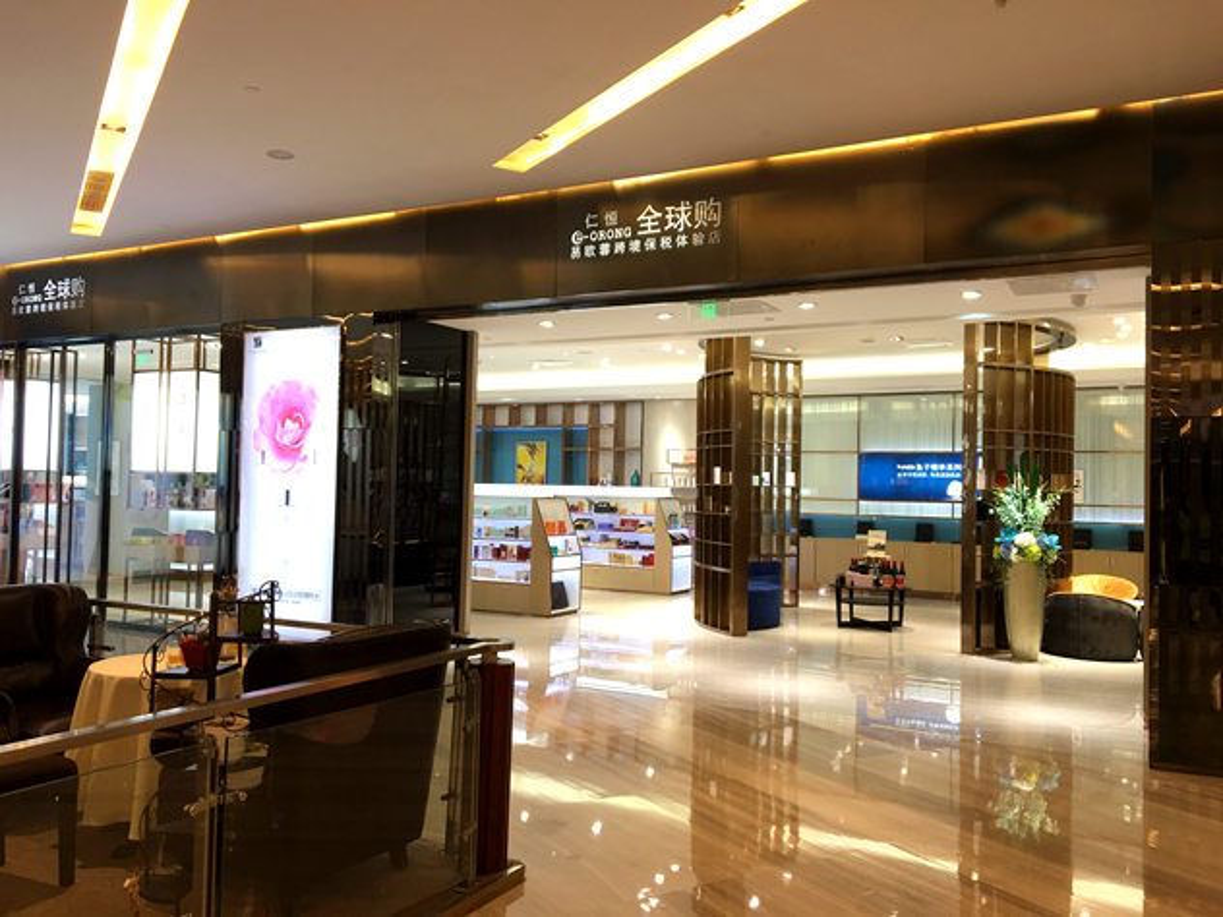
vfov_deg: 48.2
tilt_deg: +2.2
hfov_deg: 61.7
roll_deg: -0.8
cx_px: 612
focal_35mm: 29
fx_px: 1025
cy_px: 458
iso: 32
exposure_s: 1/33
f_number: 2.2
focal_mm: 4.15
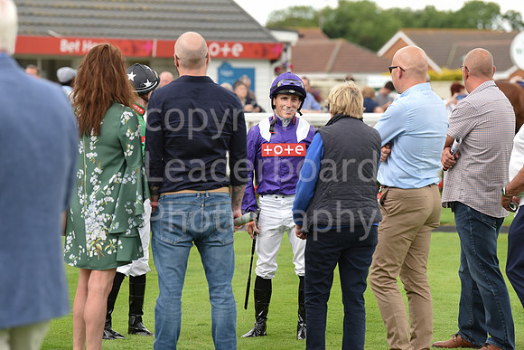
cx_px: 262
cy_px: 175
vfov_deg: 8.6
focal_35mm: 160
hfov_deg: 12.8
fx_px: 2329
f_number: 4.5
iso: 800
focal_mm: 160
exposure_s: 1/1250
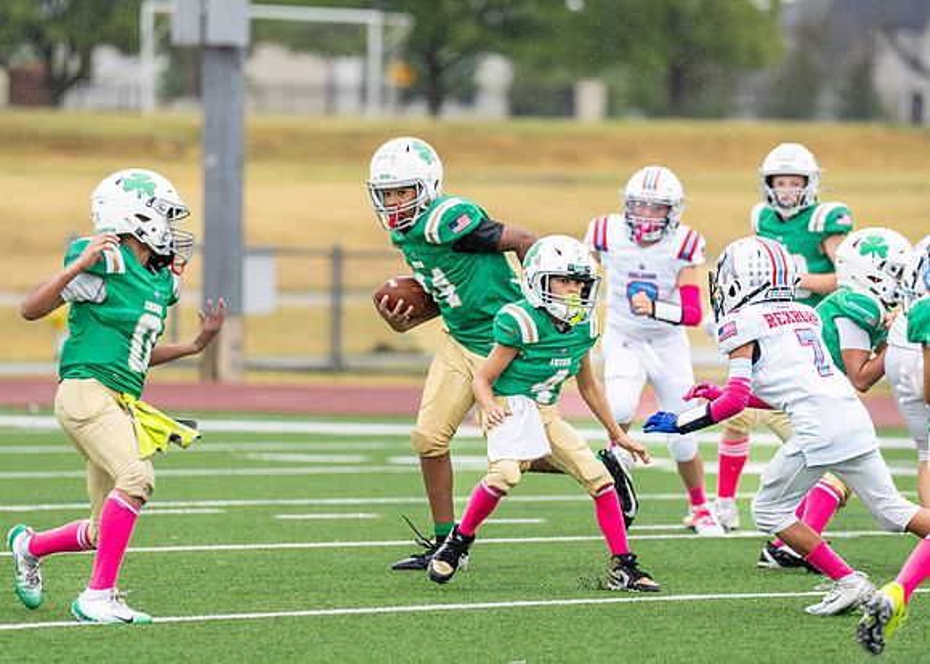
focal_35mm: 372
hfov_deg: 5.4
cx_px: 505
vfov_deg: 3.9
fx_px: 9814
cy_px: 315
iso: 400
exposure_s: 1/1000
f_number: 2.8
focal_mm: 200
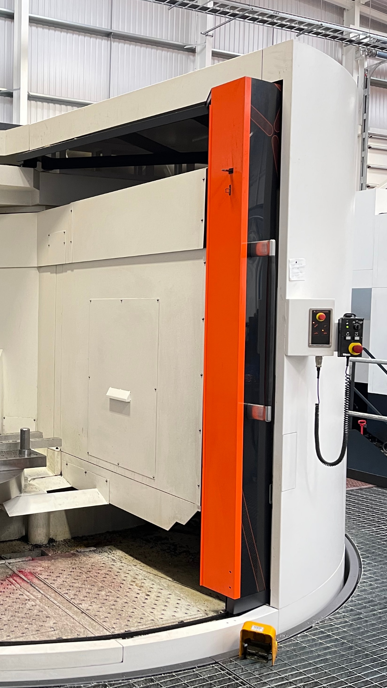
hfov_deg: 28.8
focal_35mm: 39
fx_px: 711
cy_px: 344
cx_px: 11
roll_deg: -0.6
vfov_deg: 51.6
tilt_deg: -4.0
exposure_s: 1/60
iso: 250
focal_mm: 5.1
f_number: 1.6
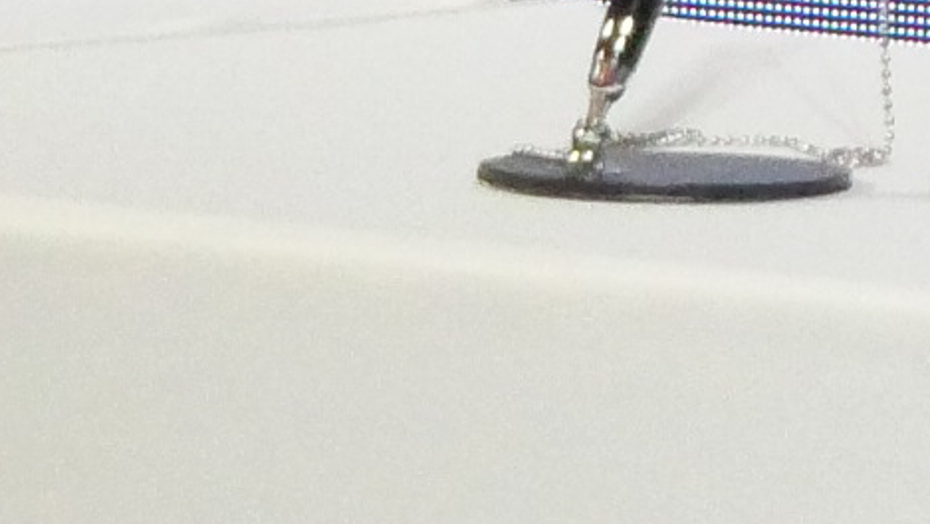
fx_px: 21063
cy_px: -786
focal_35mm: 854
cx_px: 1196
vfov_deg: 1.4
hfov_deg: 2.5
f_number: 5.6
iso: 6400
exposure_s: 1/500
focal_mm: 50
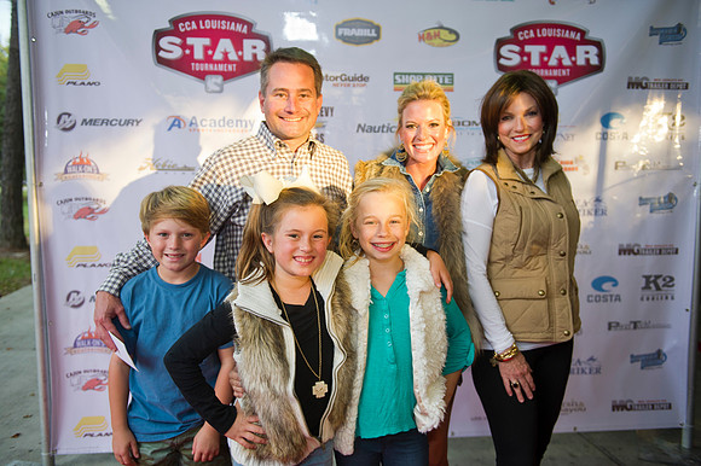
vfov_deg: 41.1
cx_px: 350
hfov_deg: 58.7
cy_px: 233
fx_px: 623
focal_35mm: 32
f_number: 3.2
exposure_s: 1/160
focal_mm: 32
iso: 640
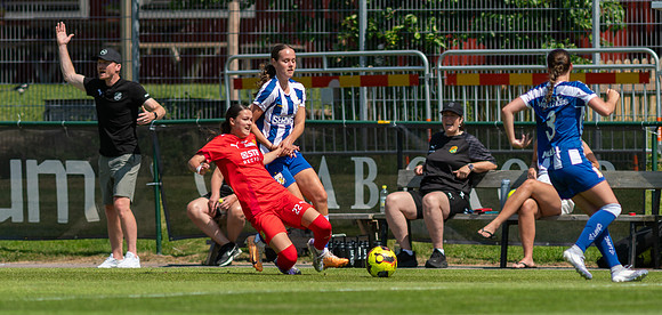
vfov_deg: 1.6
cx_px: 331
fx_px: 11254
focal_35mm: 664
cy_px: 220
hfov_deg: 3.4
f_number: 3.2
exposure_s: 1/1600
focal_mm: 300
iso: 100
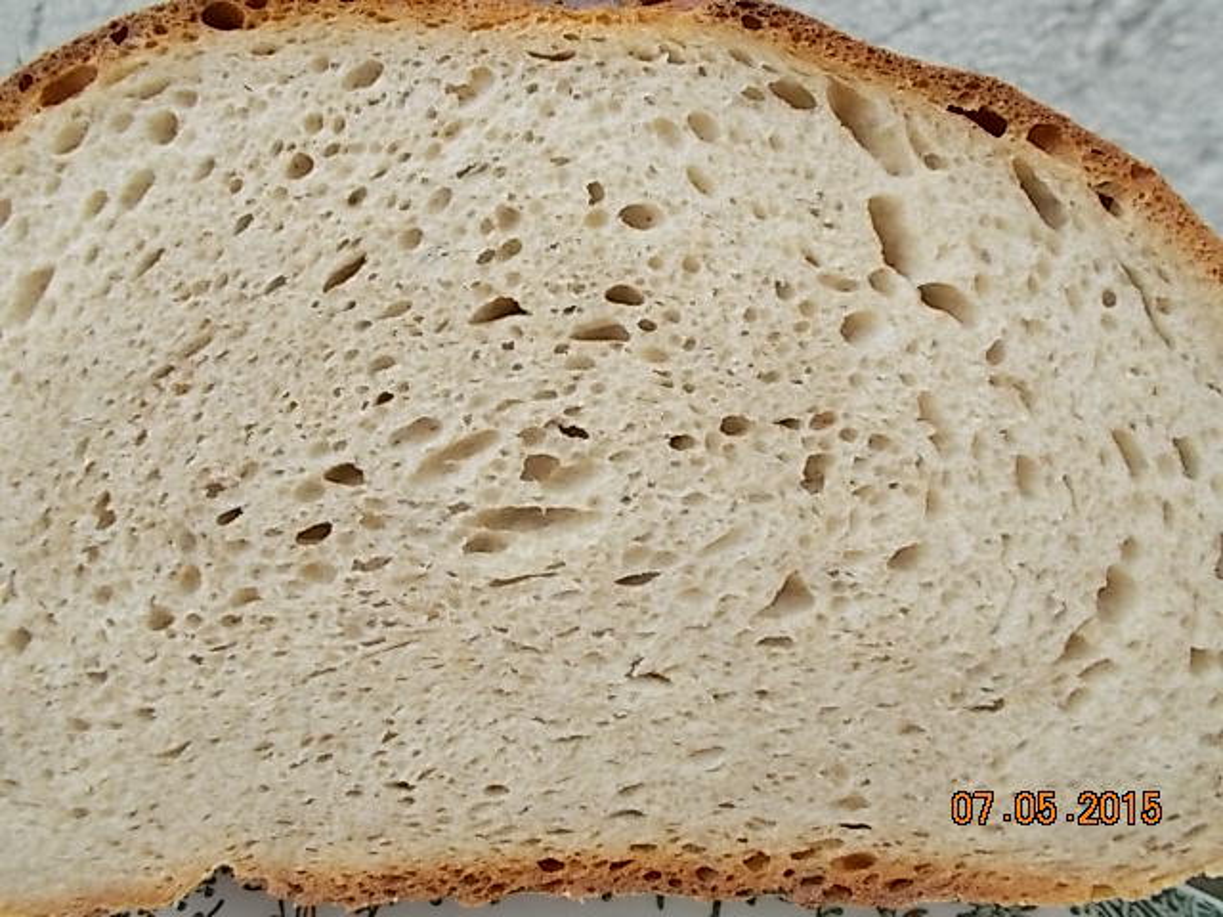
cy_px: 458
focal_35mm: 30
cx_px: 612
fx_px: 1060
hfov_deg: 60.0
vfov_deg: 46.8
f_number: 3.4
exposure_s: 1/160
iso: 80
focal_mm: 5.3
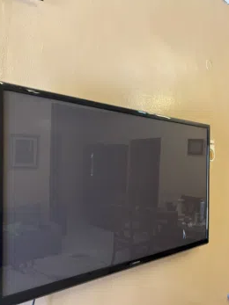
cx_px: 120
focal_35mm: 30
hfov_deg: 46.8
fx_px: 265
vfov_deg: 59.8
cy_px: 169
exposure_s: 1/50
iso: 320
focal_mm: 5.96
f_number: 1.6
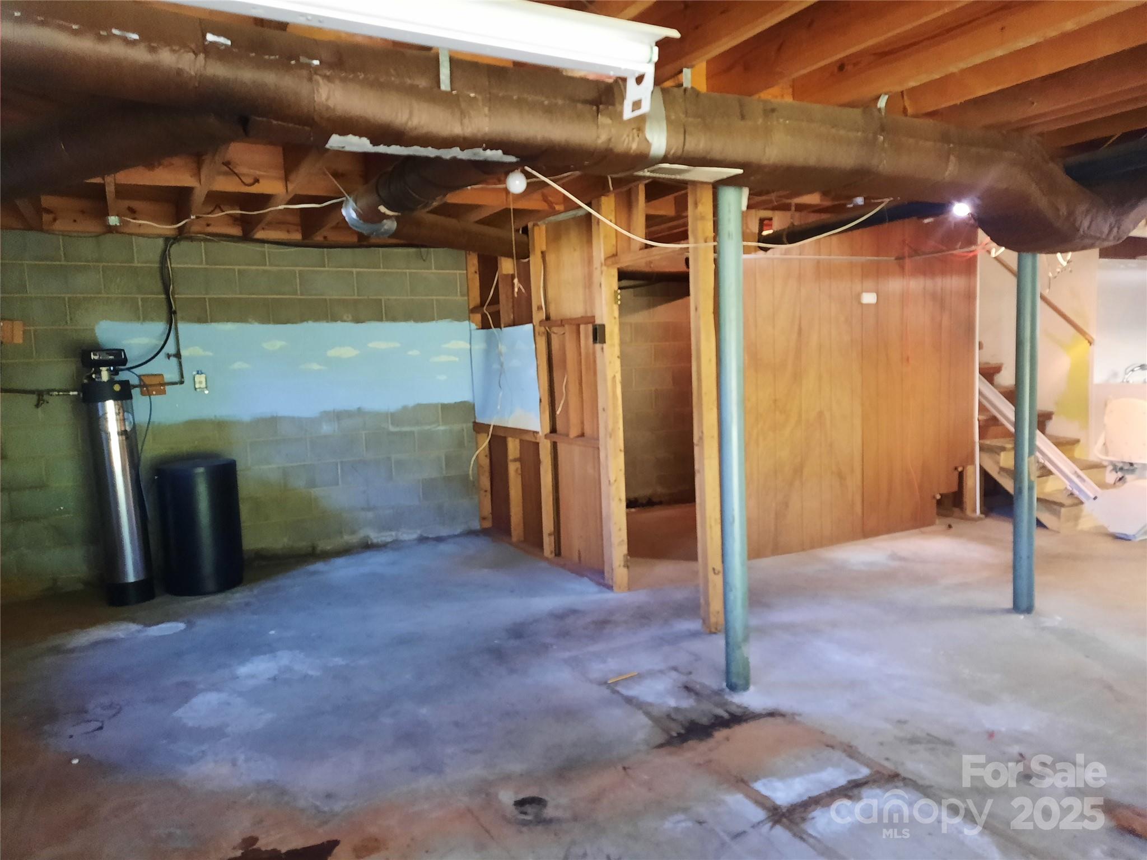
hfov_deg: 69.4
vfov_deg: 54.9
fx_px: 828
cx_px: 574
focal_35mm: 25
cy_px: 430
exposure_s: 1/24
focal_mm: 4.6
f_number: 2
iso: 640
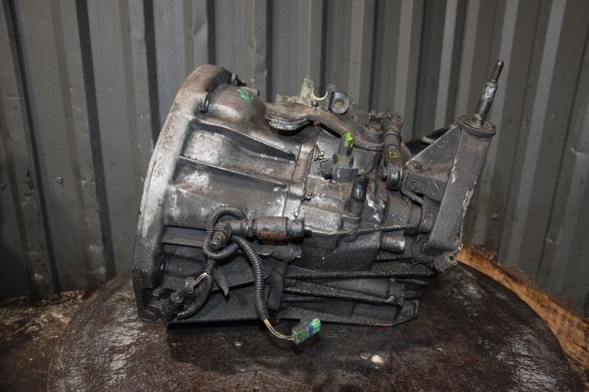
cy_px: 196
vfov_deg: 41.7
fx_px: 515
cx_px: 294
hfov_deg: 59.5
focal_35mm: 32
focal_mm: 21
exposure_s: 1/60
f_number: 5
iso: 800
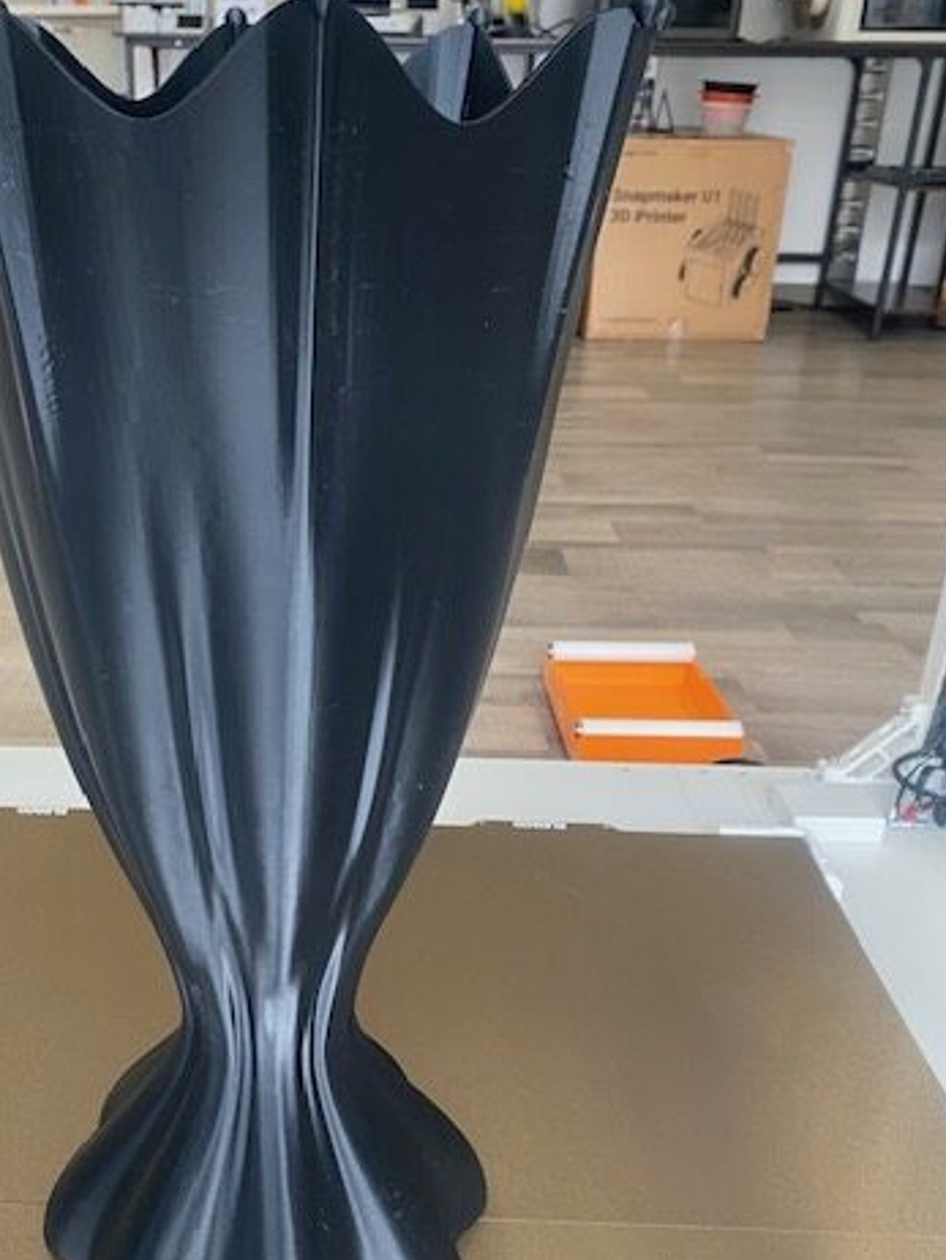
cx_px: 305
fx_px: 1311
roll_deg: -1.4
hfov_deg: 39.2
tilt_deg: -24.3
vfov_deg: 51.2
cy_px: 706
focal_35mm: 36
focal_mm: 4.25
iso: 80
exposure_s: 1/50
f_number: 1.8
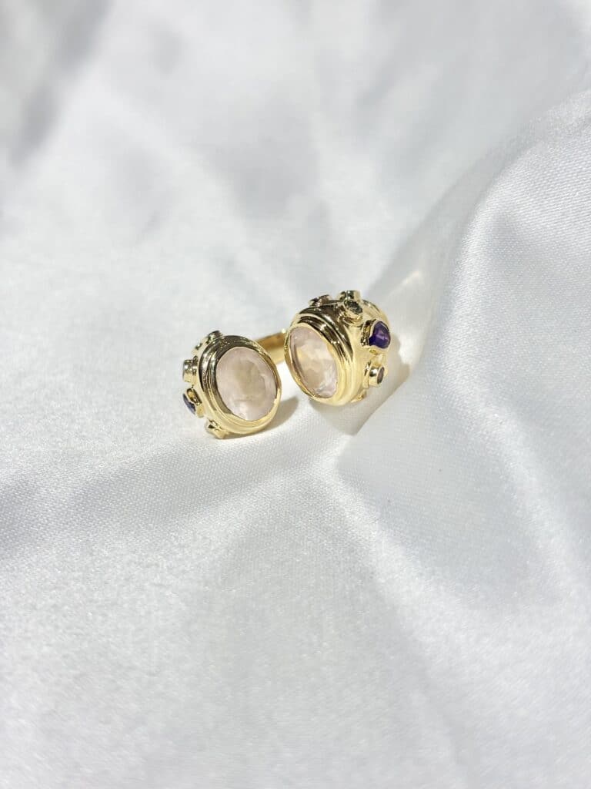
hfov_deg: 28.0
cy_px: 394
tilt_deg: -21.2
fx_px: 1184
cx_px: 296
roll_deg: +2.7
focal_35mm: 52
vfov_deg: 36.8
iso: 32
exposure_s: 1/405
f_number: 1.6
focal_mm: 5.96
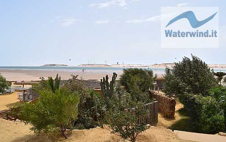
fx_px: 173
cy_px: 76
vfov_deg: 44.6
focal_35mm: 28
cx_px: 111
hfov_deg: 66.4
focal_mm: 18
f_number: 10
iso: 200
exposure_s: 1/400
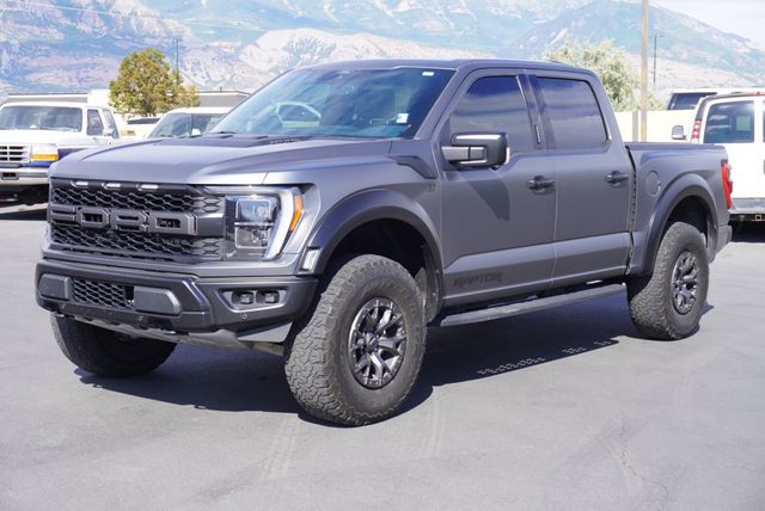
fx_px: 1212
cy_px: 256
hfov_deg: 35.0
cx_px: 382
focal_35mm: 57
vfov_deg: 23.8
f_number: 9
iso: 100
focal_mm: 38
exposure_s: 1/100
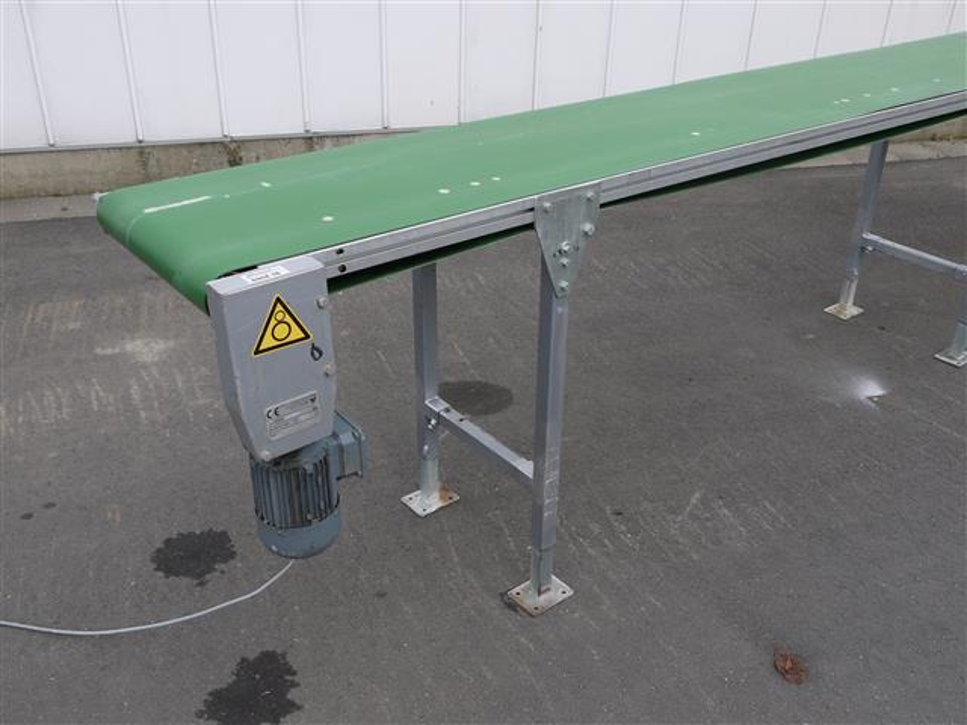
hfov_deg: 54.0
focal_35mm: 34
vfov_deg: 41.8
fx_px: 950
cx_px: 484
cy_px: 362
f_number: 7.1
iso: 100
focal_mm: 17
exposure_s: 1/250
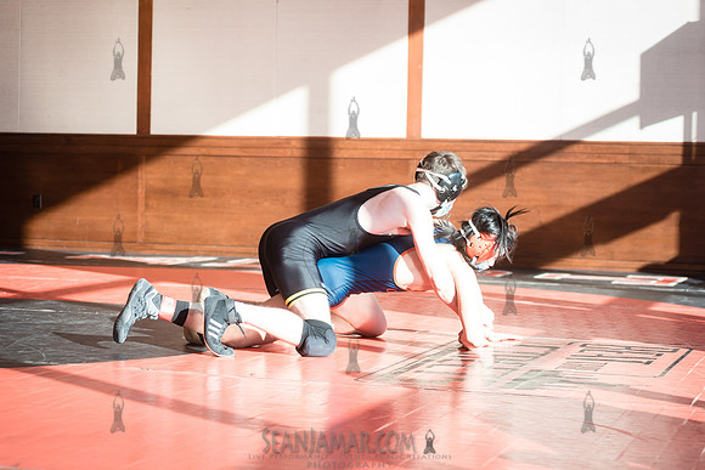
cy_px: 235
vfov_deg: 17.1
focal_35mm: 80
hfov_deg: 25.4
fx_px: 1567
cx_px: 352
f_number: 4
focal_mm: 80
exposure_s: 1/400
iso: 400
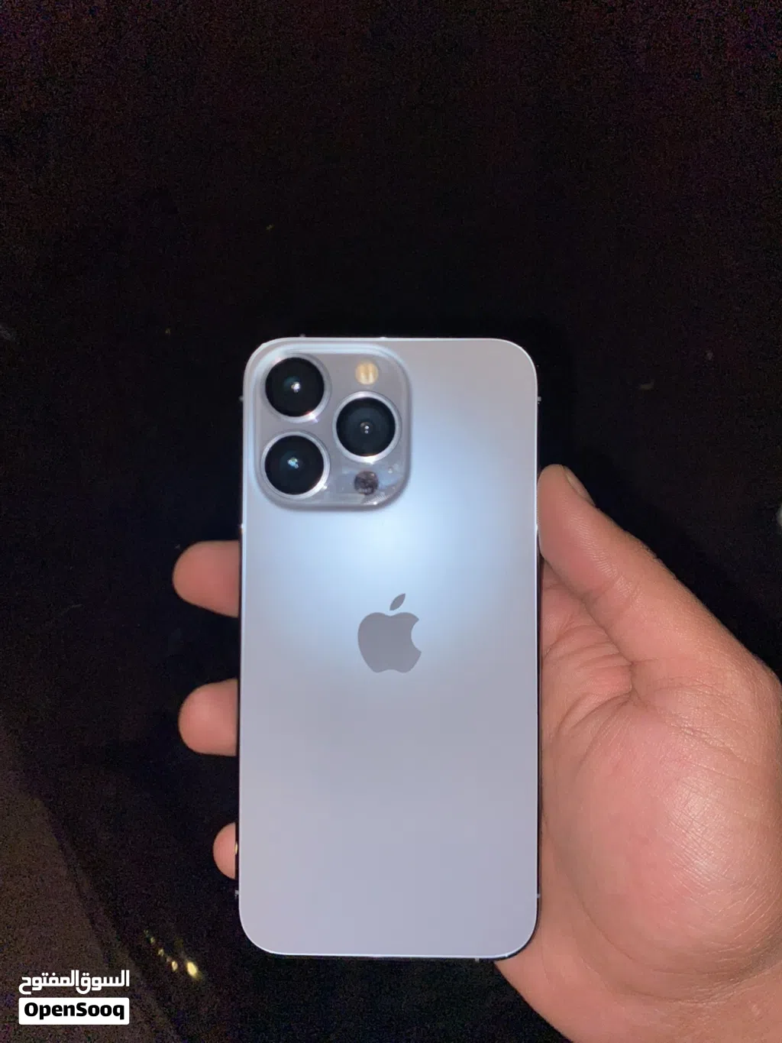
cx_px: 391
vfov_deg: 69.4
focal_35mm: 25
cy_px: 522
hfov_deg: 54.9
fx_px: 753
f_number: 1.8
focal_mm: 4.25
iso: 32
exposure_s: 1/59
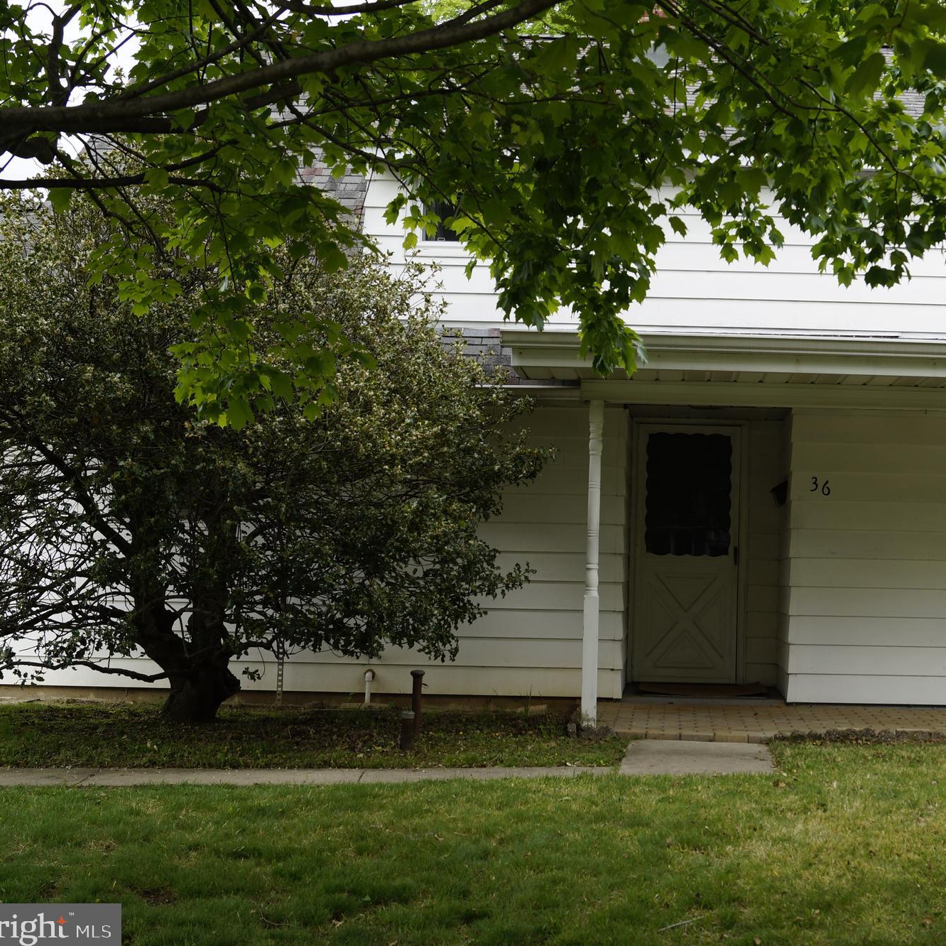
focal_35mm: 47
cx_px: 692
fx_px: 1453
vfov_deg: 36.1
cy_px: 471
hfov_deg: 35.4
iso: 100
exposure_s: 1/100
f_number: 6.3
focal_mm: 24
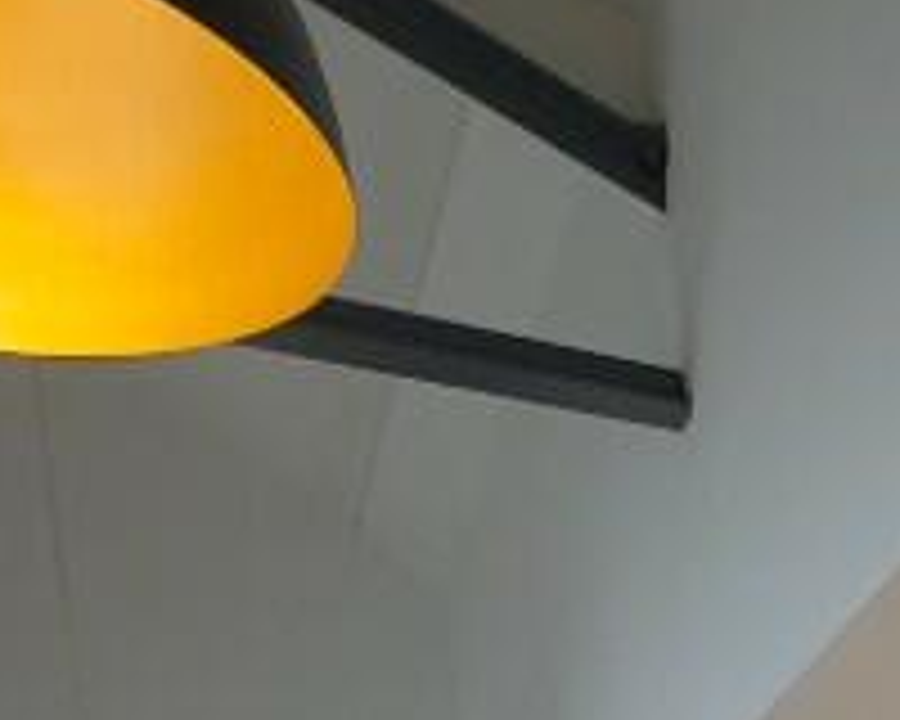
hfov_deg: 23.6
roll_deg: +2.5
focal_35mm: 70
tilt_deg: -9.1
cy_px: 1606
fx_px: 1865
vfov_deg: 15.3
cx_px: 1206
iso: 200
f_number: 2.2
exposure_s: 1/50
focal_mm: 2.22
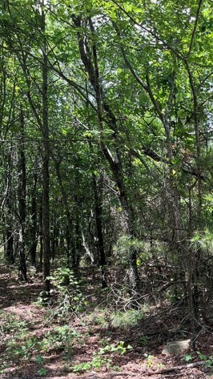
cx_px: 176
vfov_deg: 44.0
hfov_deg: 25.4
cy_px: 252
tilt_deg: -1.6
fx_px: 462
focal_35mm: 46
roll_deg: +0.3
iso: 50
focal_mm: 5.1
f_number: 1.6
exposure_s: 1/314
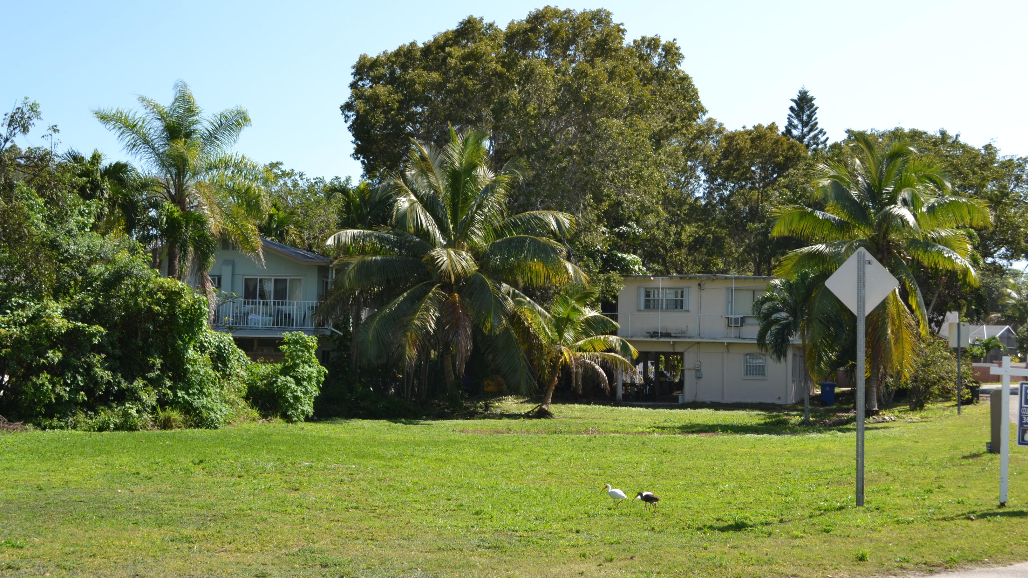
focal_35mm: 45
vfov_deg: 26.5
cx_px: 517
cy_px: 288
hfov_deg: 45.5
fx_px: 1227
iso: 100
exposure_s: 1/200
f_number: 7.1
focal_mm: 28
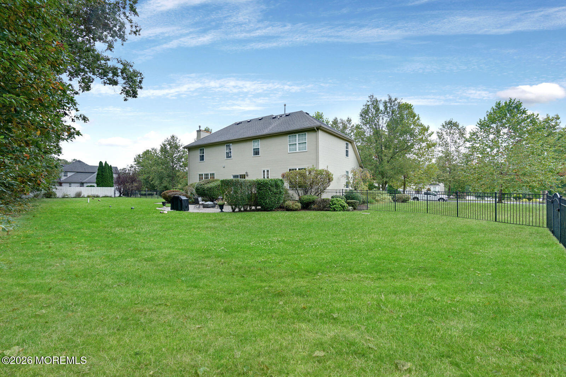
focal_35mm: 16
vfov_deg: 73.8
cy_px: 188
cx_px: 283
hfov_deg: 96.7
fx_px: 252
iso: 100
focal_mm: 16
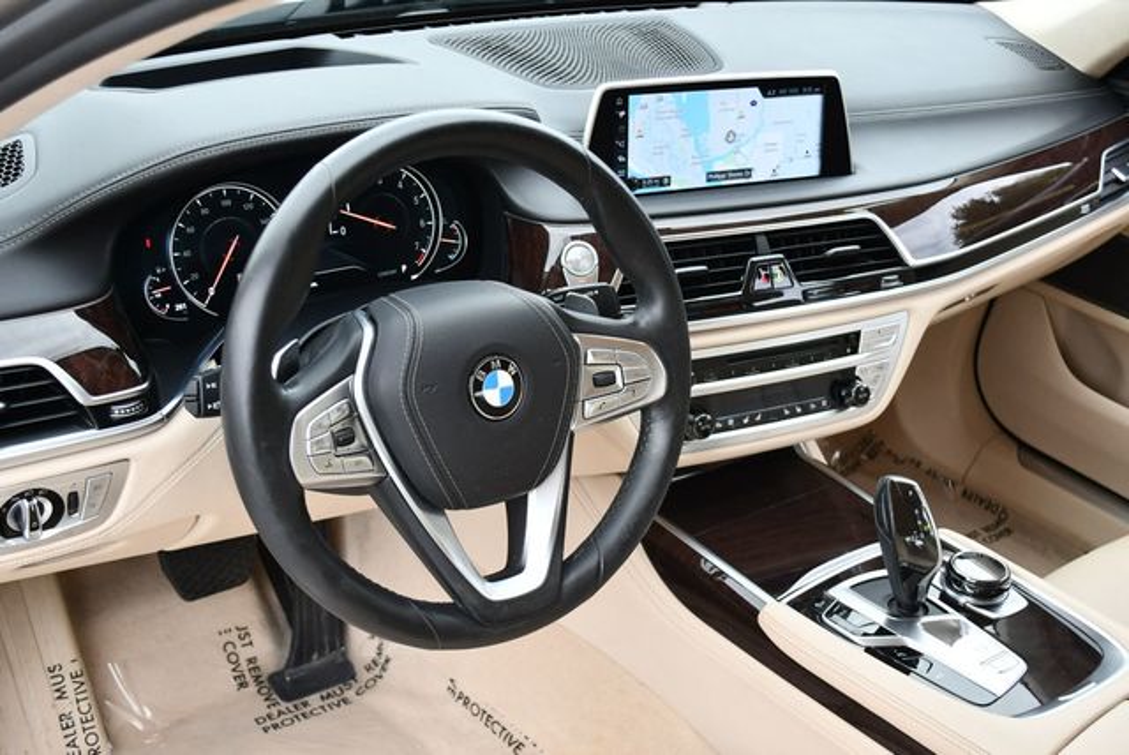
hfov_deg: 44.5
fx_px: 1381
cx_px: 564
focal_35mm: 44
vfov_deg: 30.6
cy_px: 378
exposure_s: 1/250
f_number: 4
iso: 560
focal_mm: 22
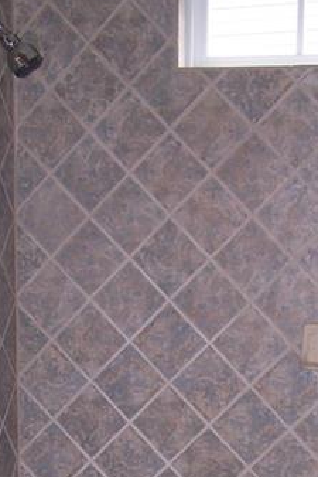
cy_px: 531
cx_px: 206
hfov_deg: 15.2
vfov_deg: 21.4
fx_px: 1191
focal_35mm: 90
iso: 80
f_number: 2.8
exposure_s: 1/60
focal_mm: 6.3
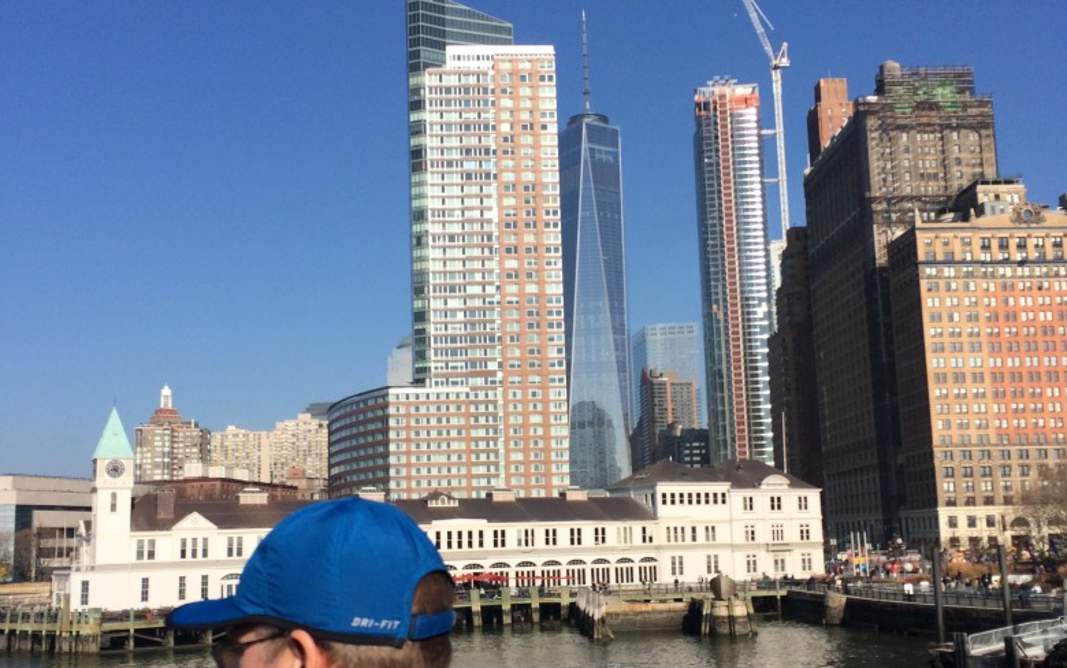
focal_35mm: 42
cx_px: 543
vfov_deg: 30.6
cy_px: 359
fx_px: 1222
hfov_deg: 47.2
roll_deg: +0.9
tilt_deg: +6.3
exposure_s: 1/3165
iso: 32
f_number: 2.2
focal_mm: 4.15
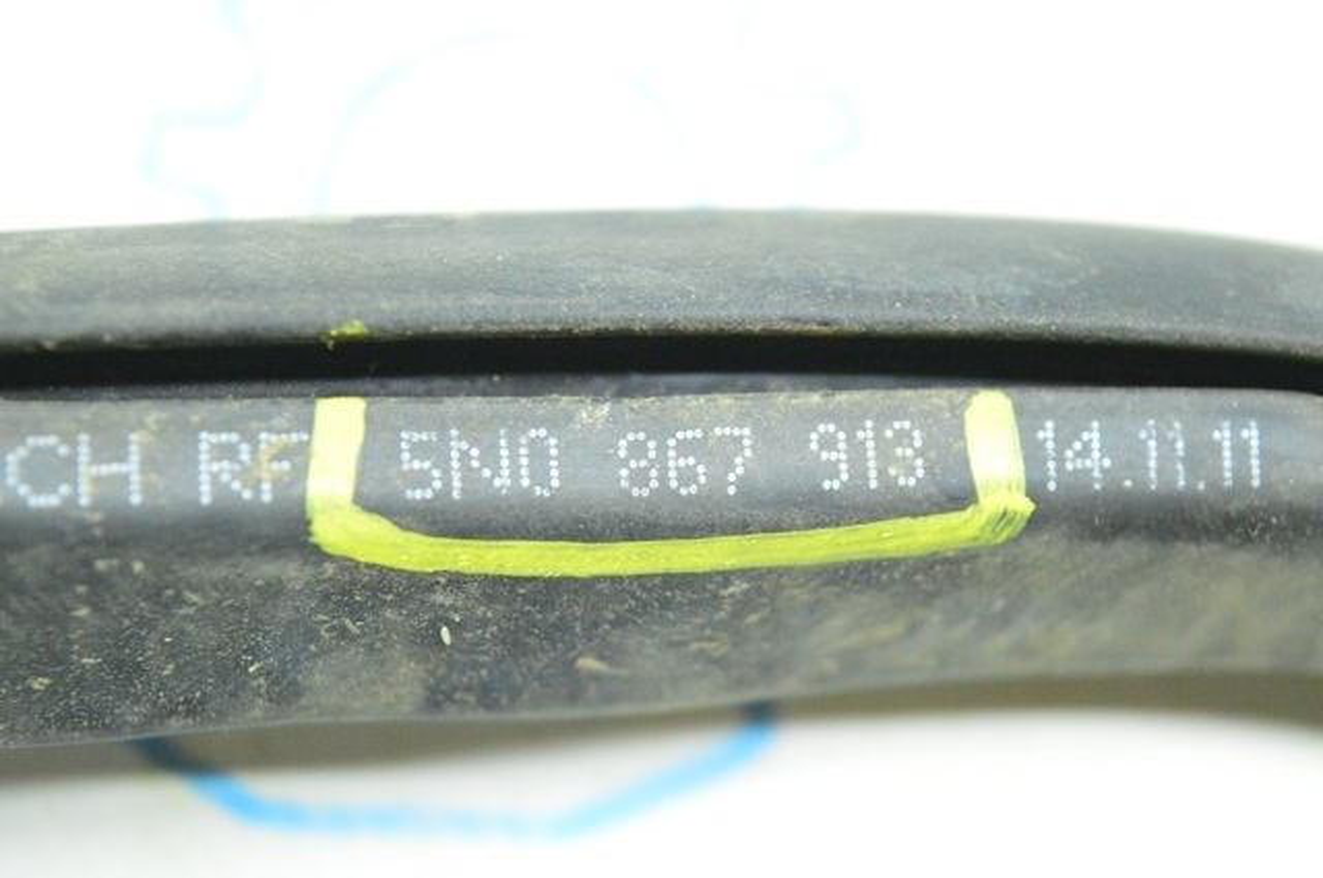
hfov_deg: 24.6
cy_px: 439
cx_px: 662
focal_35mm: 82
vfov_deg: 16.5
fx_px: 3028
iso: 6400
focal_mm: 55
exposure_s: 1/100
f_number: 5.6
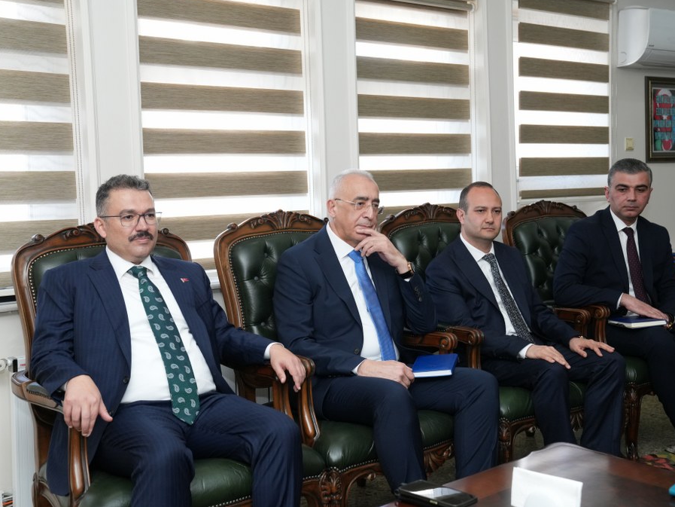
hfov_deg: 42.1
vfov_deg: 32.2
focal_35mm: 45
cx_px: 342
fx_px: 878
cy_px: 250
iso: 2000
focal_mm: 41
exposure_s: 1/200
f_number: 5
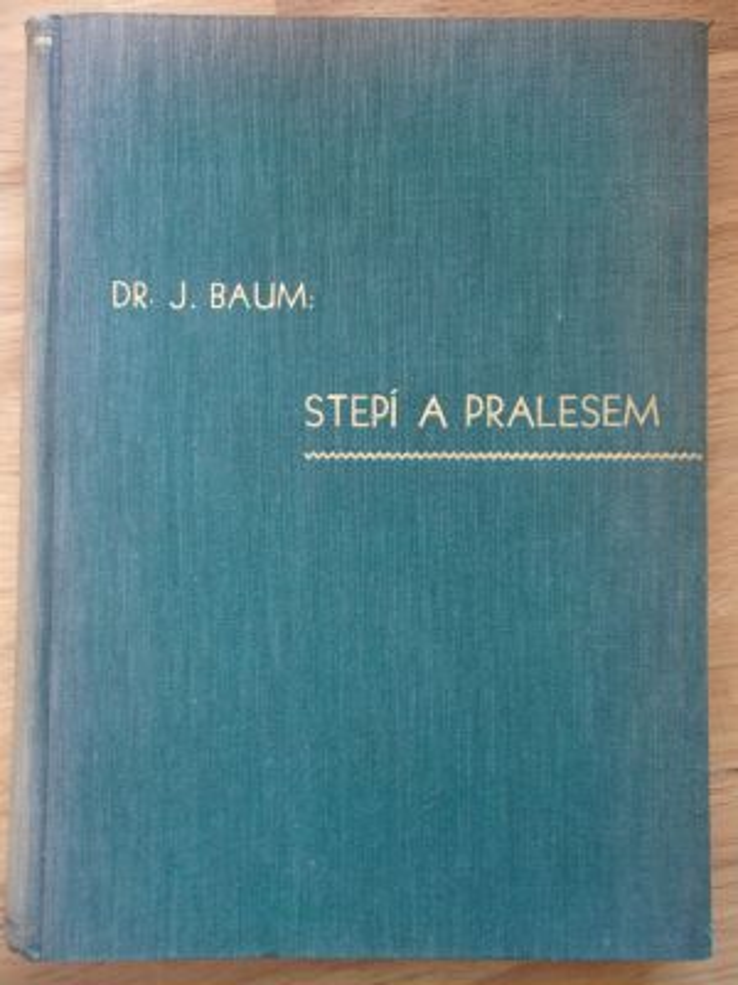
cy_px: 492
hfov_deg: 51.4
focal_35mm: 27
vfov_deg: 65.3
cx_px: 369
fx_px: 768
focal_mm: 4.9
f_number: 3
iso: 223
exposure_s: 1/34
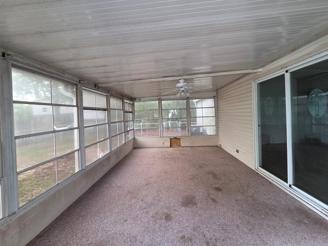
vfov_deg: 85.5
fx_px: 133
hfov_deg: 102.1
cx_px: 168
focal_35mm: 14
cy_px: 115
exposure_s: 1/60
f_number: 2.2
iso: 160
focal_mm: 2.2
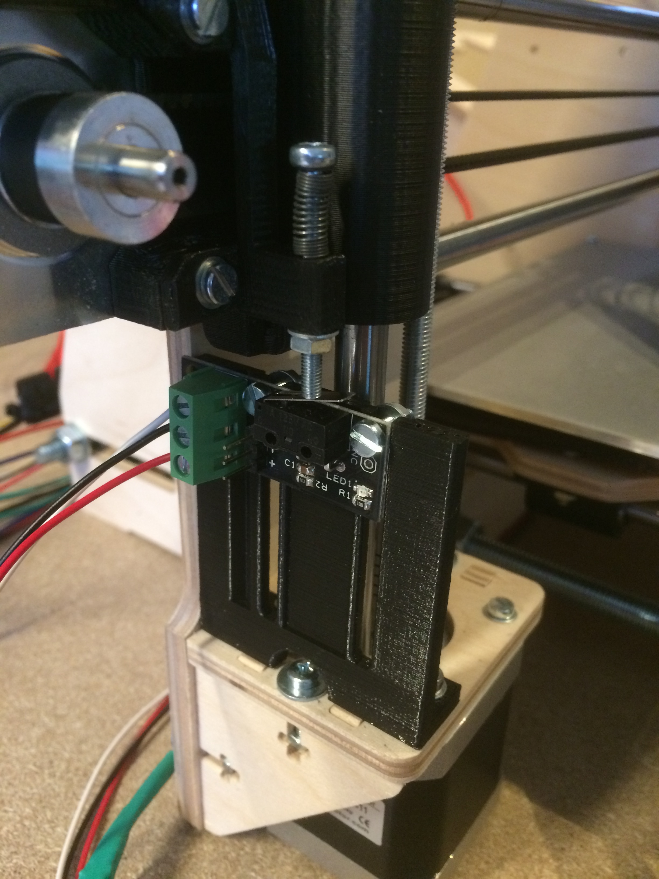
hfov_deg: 48.2
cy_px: 440
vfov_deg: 61.7
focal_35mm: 29
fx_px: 736
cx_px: 330
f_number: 2.2
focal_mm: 4.15
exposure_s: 1/15
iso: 250
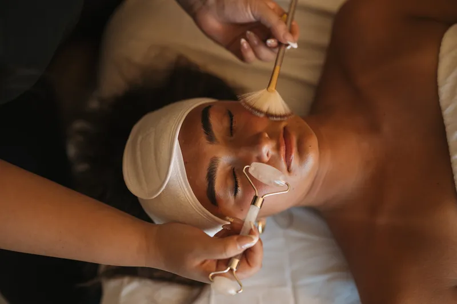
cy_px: 152
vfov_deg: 27.0
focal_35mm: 50
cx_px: 228
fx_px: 635
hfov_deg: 39.6
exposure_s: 1/200
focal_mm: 50
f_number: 1.4
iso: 500
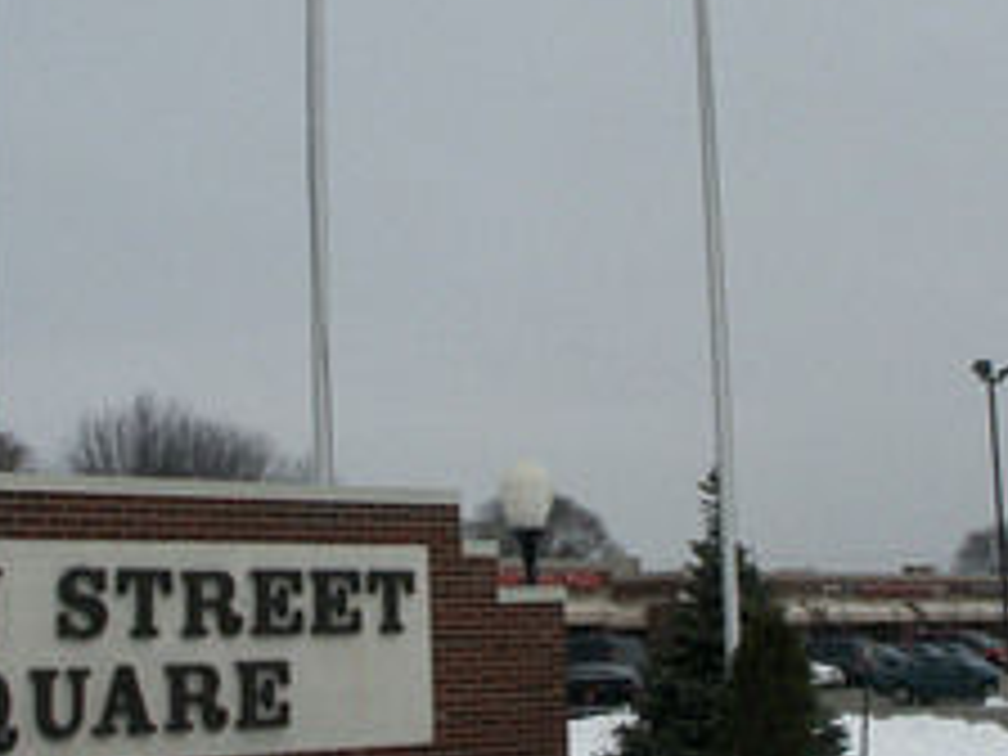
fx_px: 2126
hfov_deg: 26.7
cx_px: 518
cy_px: 216
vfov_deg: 20.1
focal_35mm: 73
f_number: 8
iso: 100
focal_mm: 8.25
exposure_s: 1/500
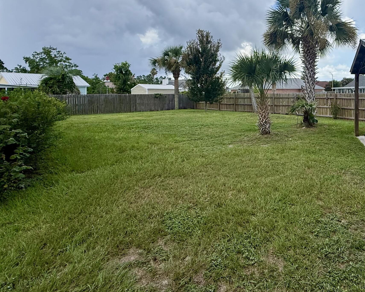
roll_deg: -0.2
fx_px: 259
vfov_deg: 57.0
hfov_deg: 64.7
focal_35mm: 24
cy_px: 89
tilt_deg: +3.0
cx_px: 286
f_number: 2.2
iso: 64
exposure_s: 1/1339
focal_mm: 2.22
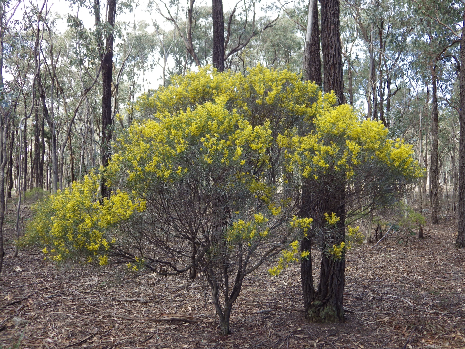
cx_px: 232
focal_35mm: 34
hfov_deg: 54.0
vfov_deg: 41.8
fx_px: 457
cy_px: 174
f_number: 3.4
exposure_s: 1/100
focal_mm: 6.2
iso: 100
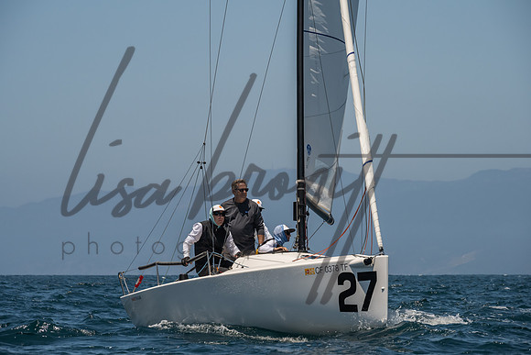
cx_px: 266
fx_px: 2431
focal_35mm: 165
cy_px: 178
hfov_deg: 12.5
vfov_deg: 8.3
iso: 640
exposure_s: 1/1000
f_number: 9
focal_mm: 155
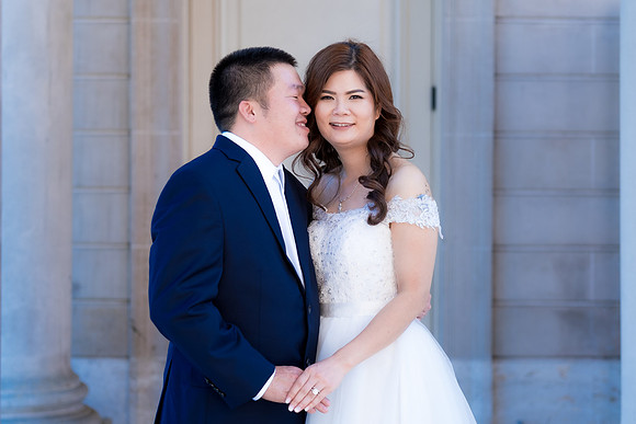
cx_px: 307
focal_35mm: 94
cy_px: 197
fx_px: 1655
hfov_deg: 21.7
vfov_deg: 14.6
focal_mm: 56
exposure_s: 1/320
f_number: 2.5
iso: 160
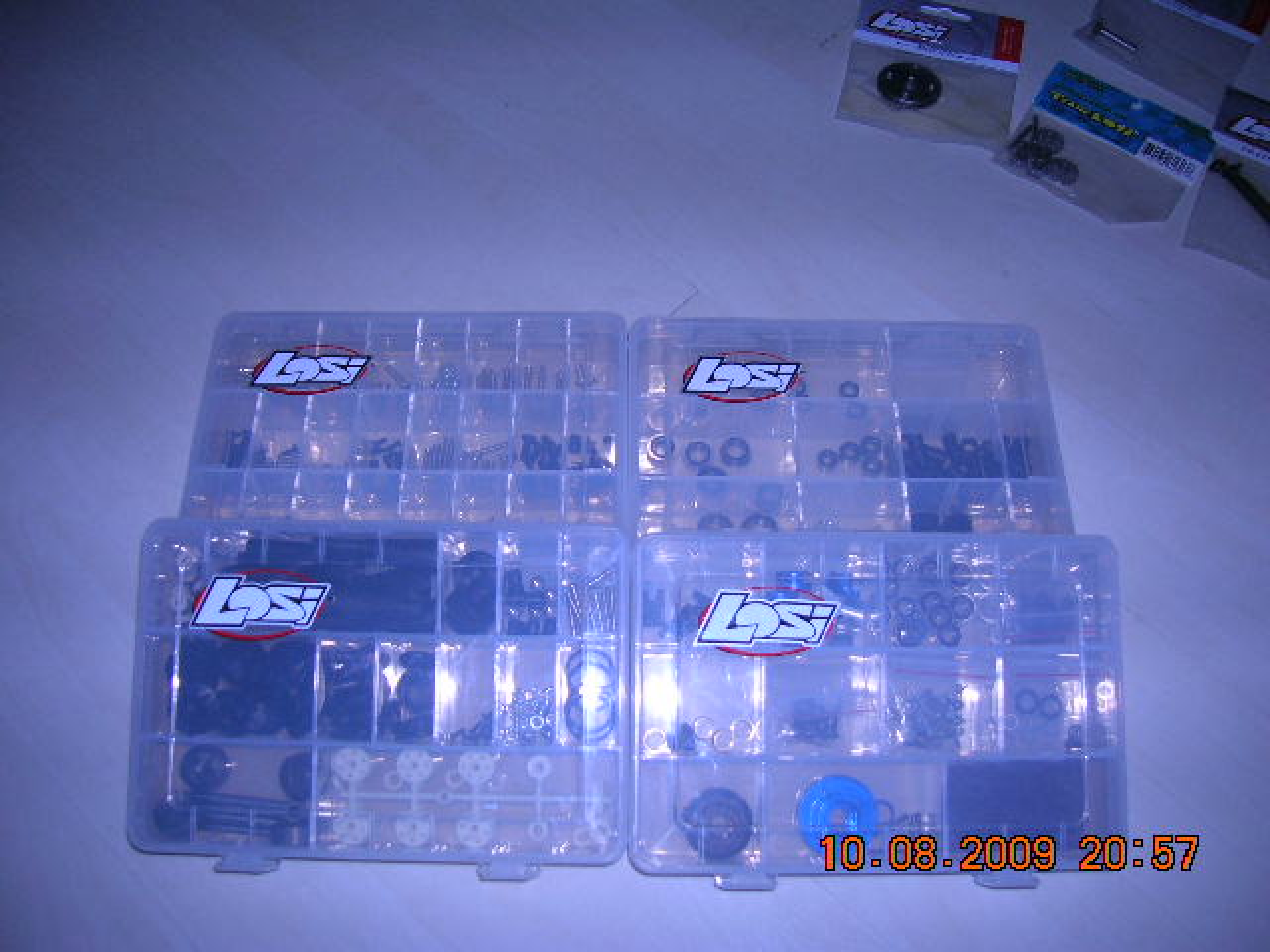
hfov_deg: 54.0
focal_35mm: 34
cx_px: 635
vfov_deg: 41.8
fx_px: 1247
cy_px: 476
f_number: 2.9
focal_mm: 5.7
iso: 50
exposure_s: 1/60.1
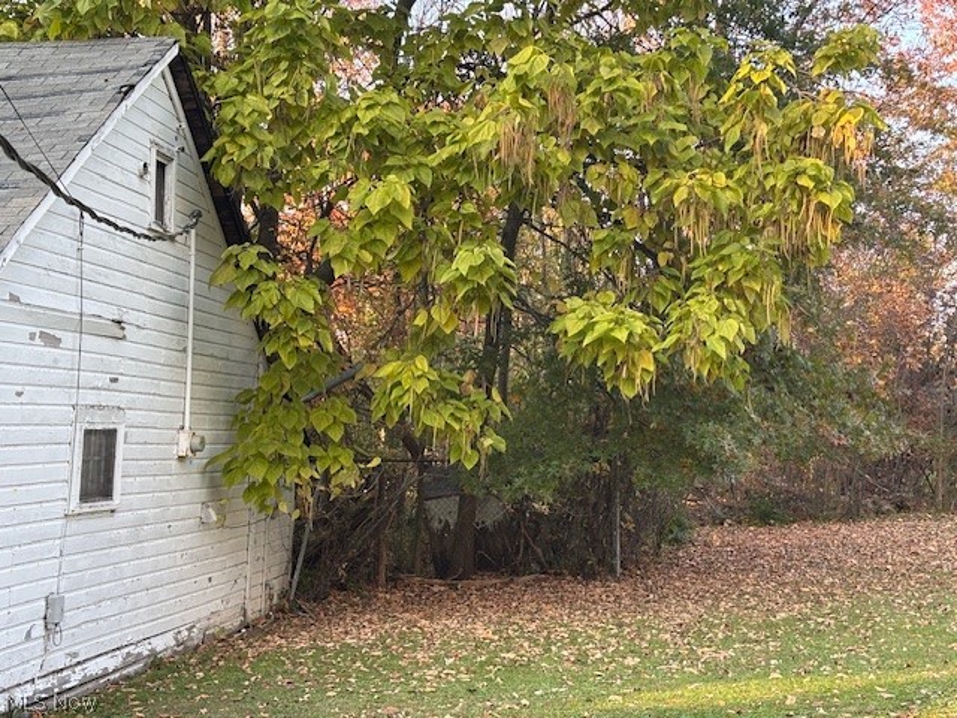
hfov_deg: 36.8
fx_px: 1438
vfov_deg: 28.0
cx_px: 478
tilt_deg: +3.2
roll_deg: -1.8
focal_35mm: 52
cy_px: 359
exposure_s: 1/145
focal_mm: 5.96
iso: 40
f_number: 1.6
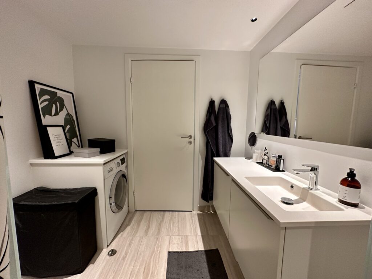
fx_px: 150
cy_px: 140
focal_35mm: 14
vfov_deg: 85.7
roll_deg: -0.6
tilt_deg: -5.0
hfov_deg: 102.1
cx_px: 186
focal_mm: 2.22
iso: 250
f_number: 2.2
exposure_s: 1/100
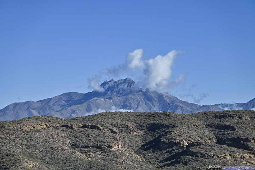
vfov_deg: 11.4
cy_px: 85
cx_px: 128
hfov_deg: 17.1
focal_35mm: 120
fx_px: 850
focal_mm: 120
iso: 100
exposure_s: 1/1600
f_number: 5.6
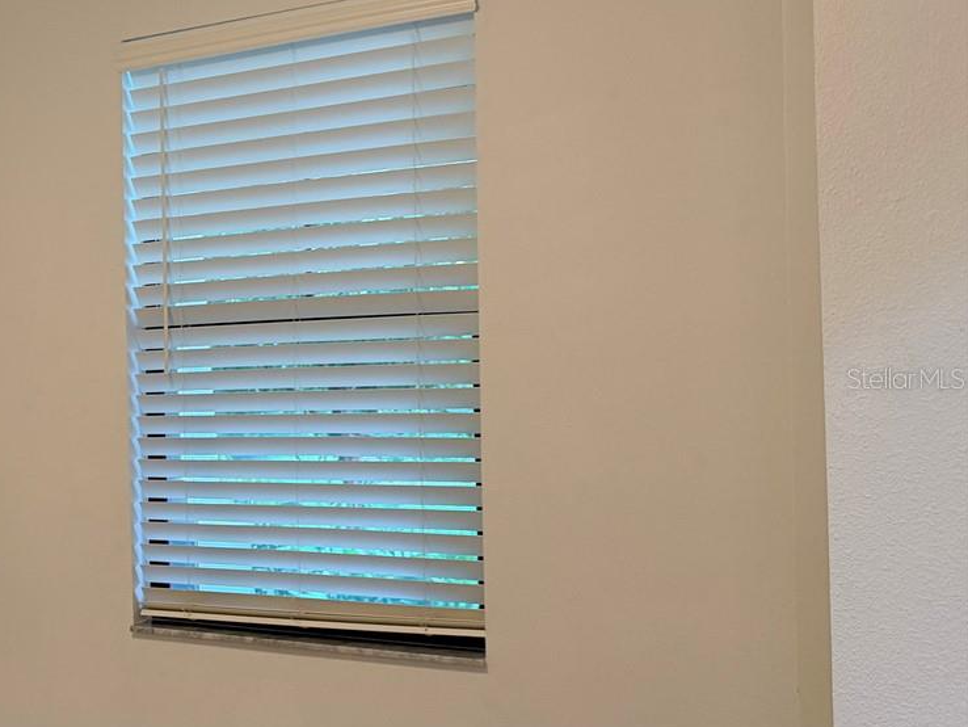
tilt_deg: -0.9
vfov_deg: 28.0
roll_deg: +1.2
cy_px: 378
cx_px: -79
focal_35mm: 52
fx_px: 1455
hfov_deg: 32.6
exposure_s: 1/60
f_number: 1.78
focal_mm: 6.76
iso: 320
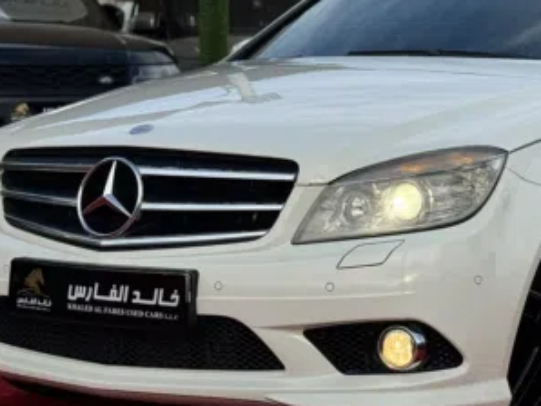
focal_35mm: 103
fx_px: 1611
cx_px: 416
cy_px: 49
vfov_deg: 14.3
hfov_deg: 18.9
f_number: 1.78
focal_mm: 6.76
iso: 64
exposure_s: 1/1724
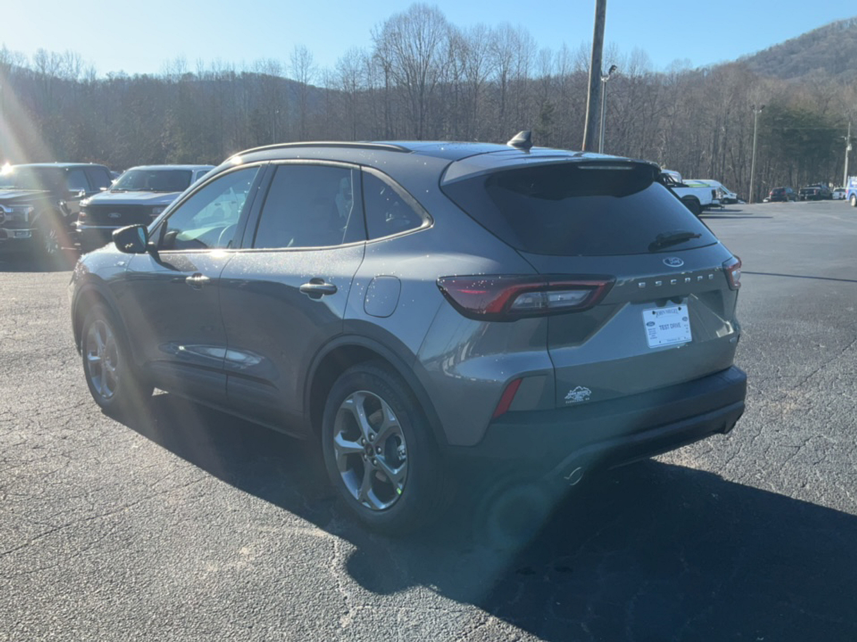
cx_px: 428
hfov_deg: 60.0
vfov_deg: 46.8
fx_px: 743
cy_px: 321
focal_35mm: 30
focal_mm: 3
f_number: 1.8
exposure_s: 1/883
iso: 25
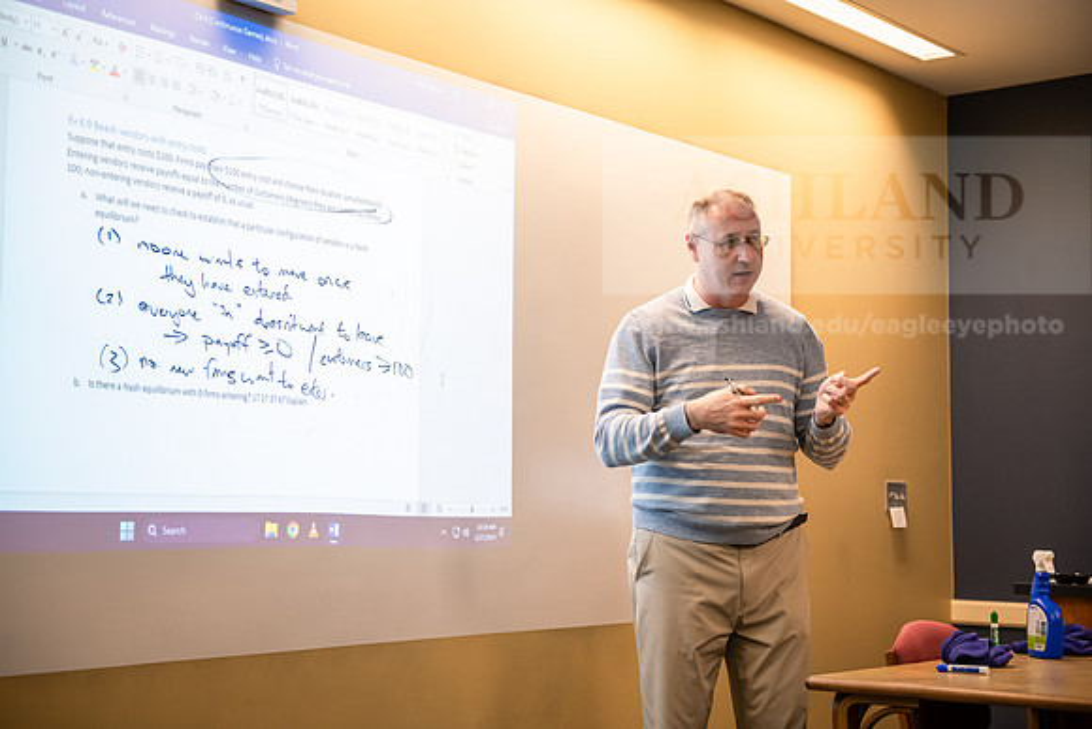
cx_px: 546
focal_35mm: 58
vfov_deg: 23.4
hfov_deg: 34.5
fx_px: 1760
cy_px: 364
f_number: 3.2
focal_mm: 58
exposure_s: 1/160
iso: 1250
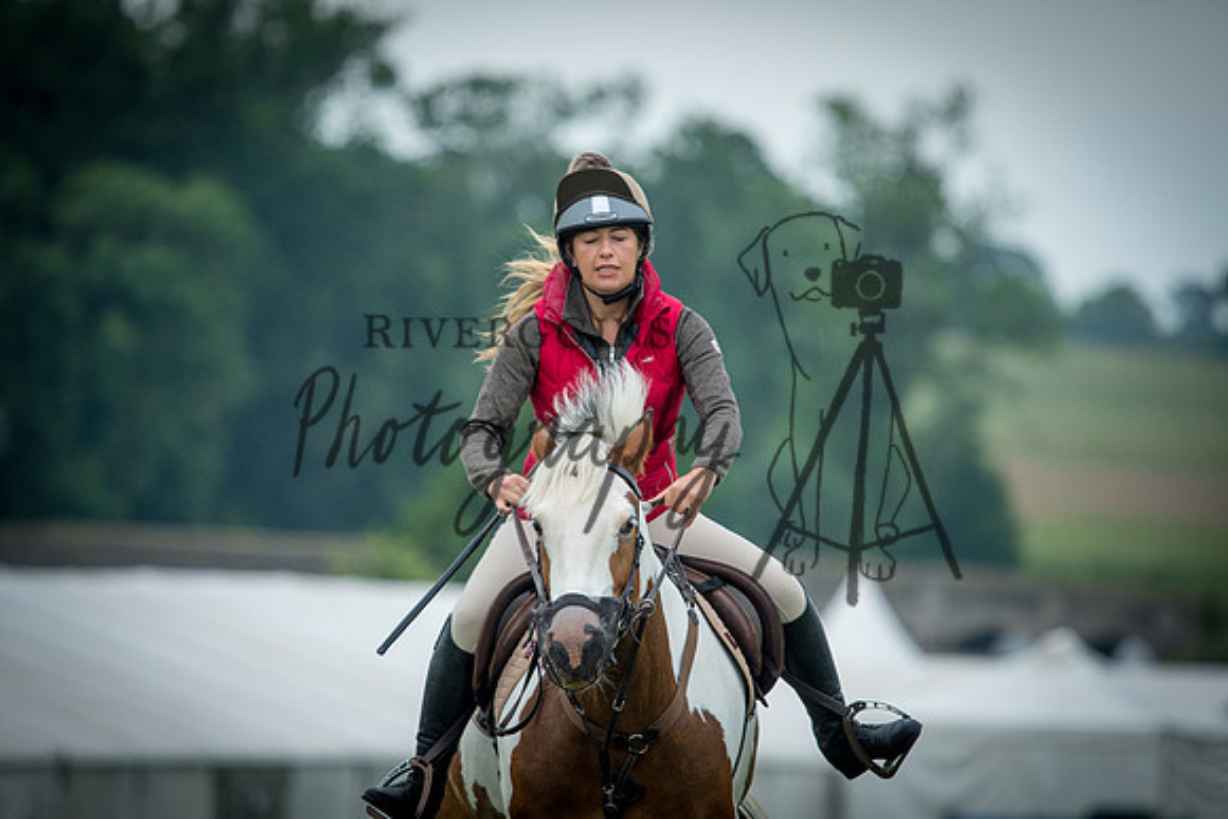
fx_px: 15353
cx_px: 614
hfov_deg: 4.6
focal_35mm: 450
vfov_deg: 3.1
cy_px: 410
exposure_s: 1/1600
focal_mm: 300
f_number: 4
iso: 500
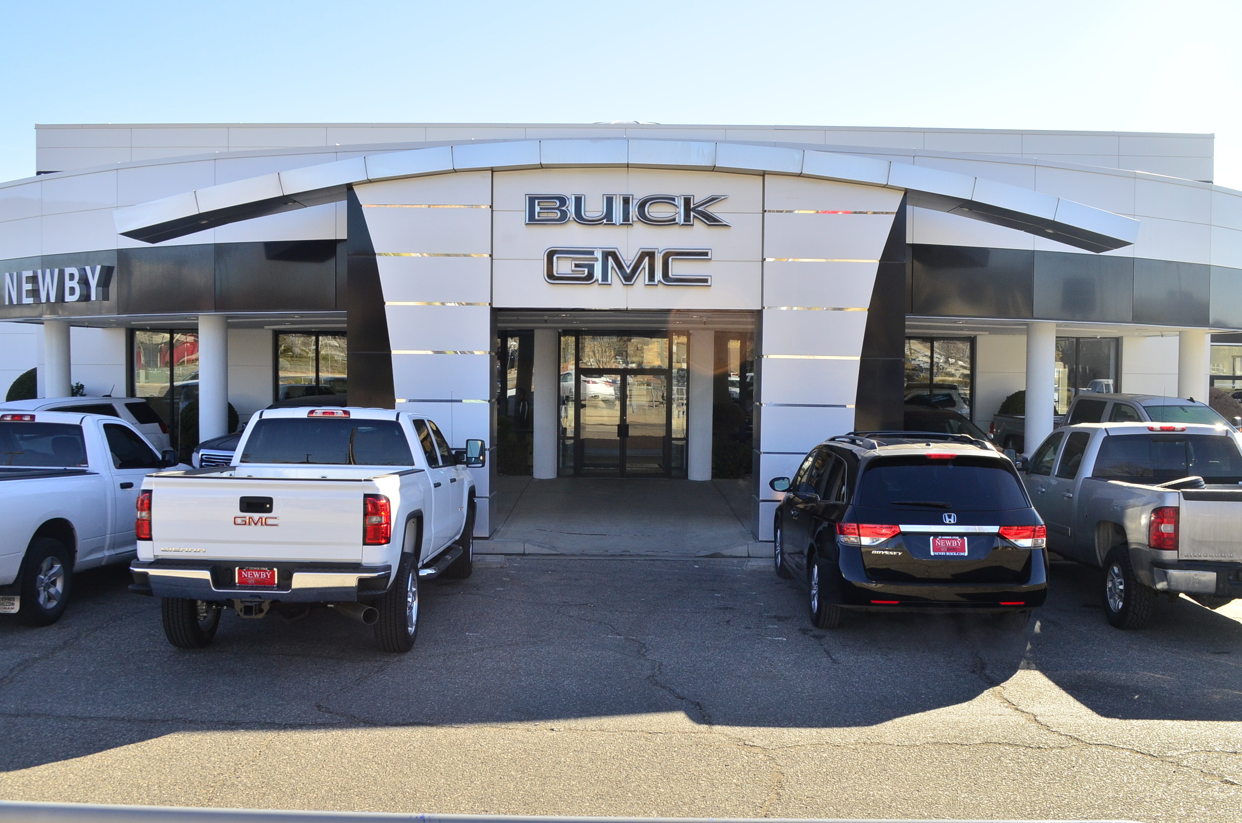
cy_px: 412
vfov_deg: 39.8
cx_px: 621
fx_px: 1136
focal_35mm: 33
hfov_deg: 57.3
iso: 500
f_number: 9
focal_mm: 22
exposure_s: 1/400
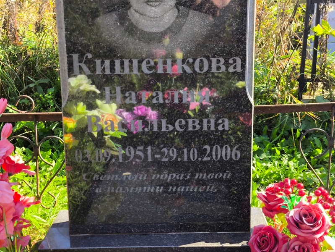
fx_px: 484
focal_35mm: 50
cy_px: 126
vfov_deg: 29.1
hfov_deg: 38.2
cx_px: 168
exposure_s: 1/266
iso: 50
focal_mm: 4.71
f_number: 1.7
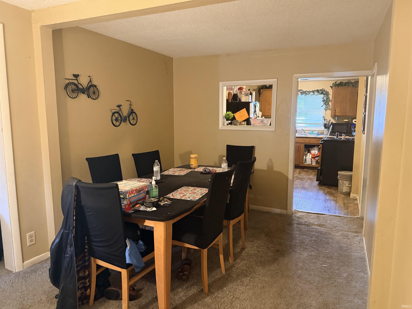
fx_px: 286
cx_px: 206
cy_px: 154
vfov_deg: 56.8
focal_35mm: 24
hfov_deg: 71.6
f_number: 1.78
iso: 1000
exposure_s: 1/40
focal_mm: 6.76
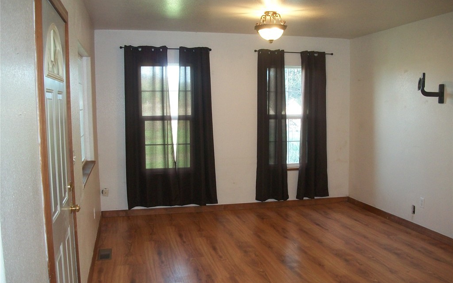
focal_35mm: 34
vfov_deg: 37.2
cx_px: 226
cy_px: 154
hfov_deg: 56.7
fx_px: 420
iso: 160
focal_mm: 5.7
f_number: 2.9
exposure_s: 1/30
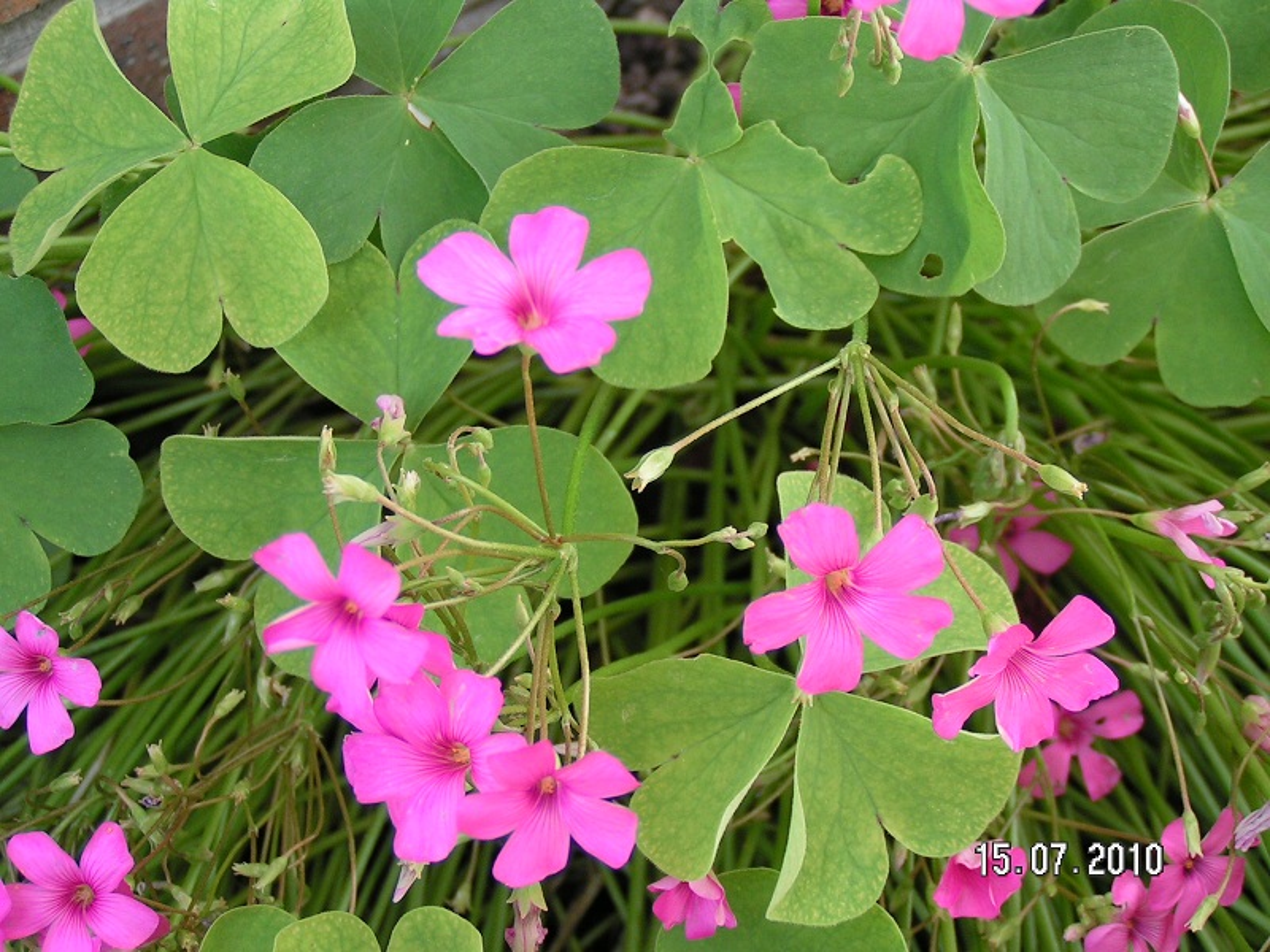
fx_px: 2385
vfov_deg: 22.6
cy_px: 476
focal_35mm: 65
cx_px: 635
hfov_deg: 29.8
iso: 64
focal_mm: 10
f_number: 3.2
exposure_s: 1/80
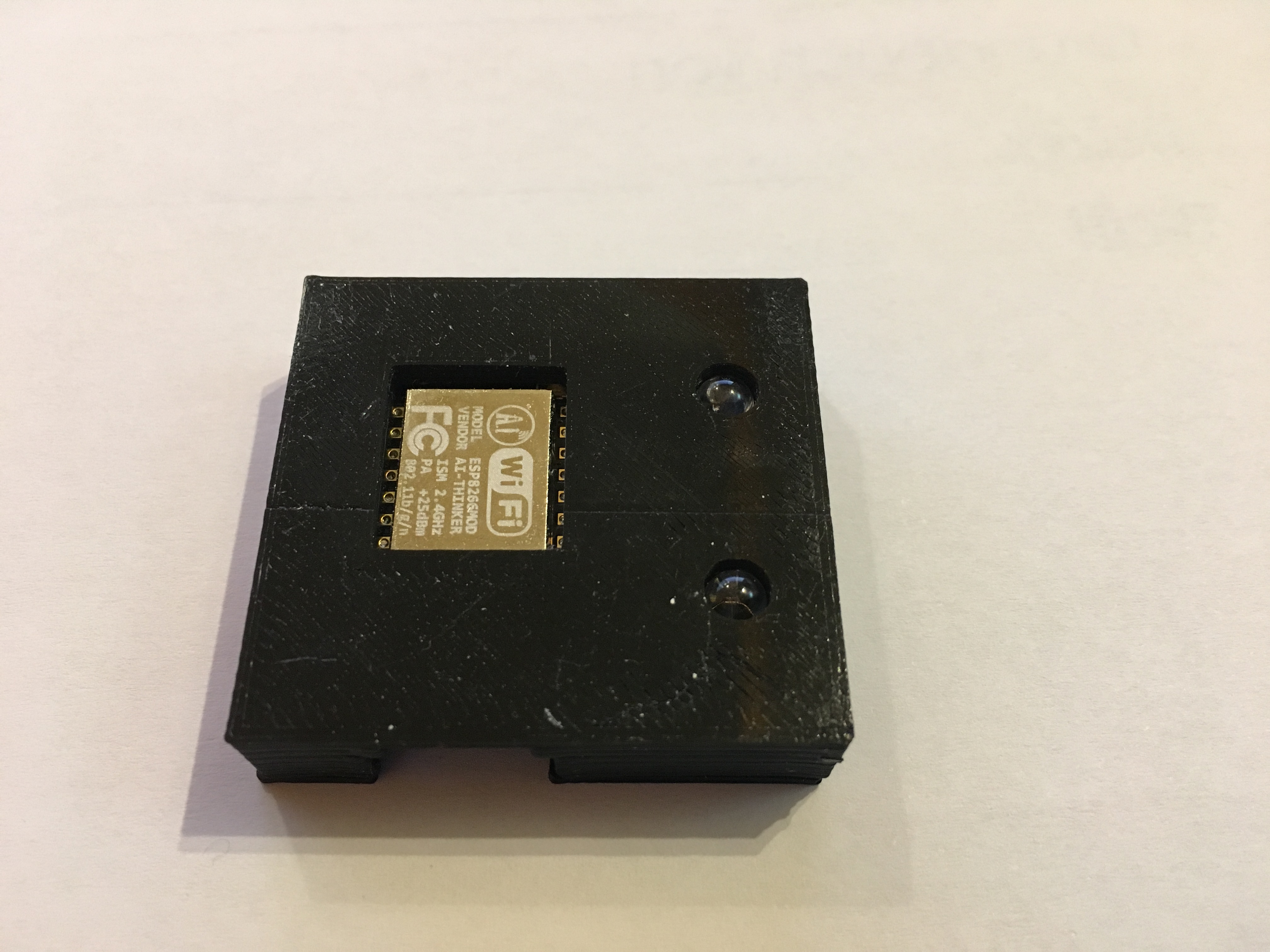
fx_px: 1064
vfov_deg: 48.2
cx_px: 635
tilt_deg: -60.9
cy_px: 476
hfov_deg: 61.7
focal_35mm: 29
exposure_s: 1/33
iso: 200
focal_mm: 4.15
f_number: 2.2
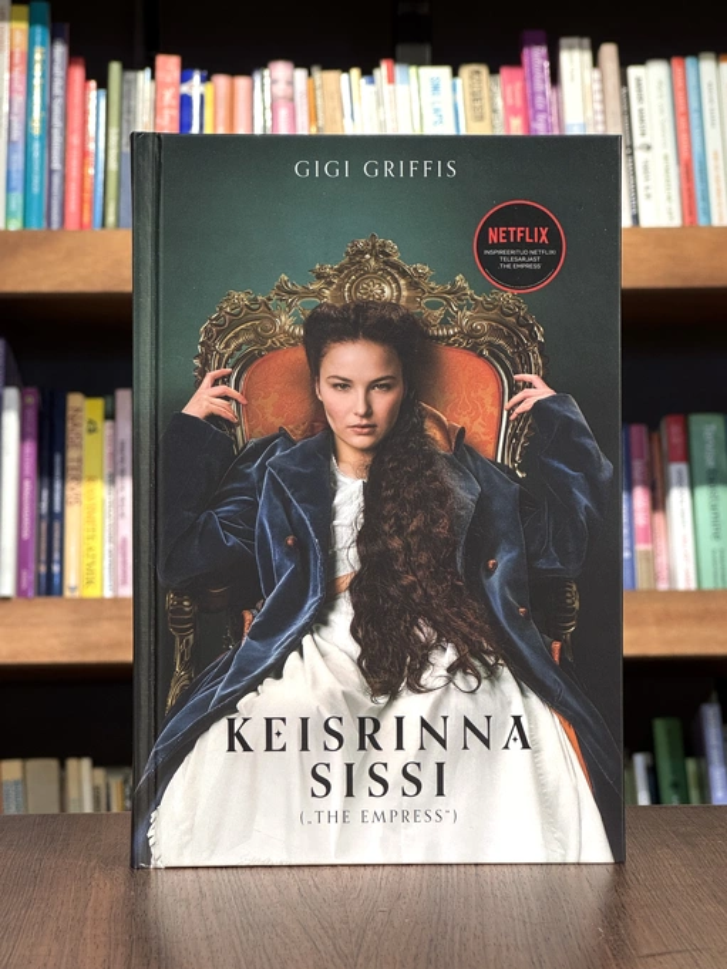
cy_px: 484
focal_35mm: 77
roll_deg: +0.2
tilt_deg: +0.6
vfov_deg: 25.3
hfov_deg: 19.1
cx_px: 364
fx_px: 2156
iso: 250
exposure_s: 1/84
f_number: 2.8
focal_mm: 9
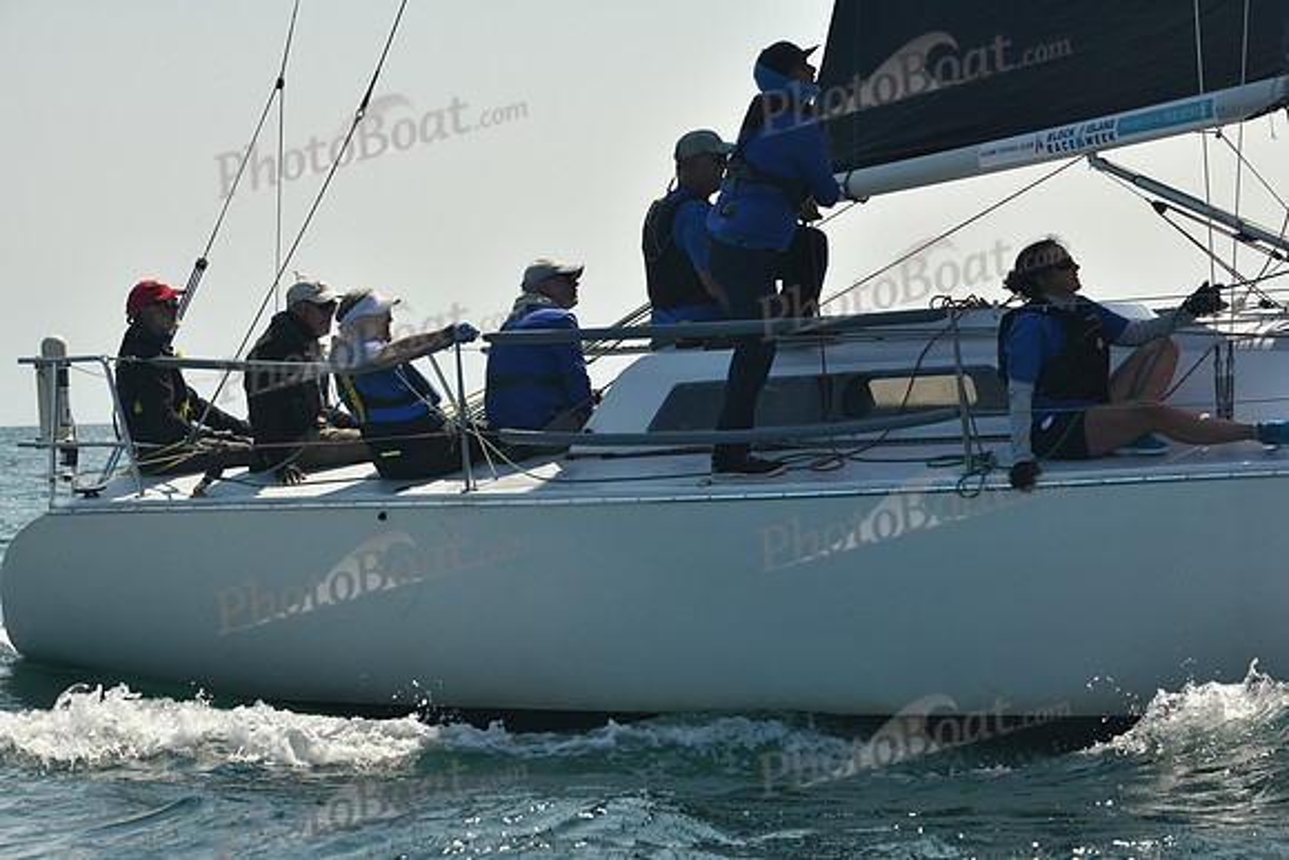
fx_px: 3223
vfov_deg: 15.2
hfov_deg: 22.6
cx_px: 644
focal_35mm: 90
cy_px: 430
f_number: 8
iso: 320
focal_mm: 90
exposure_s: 1/640
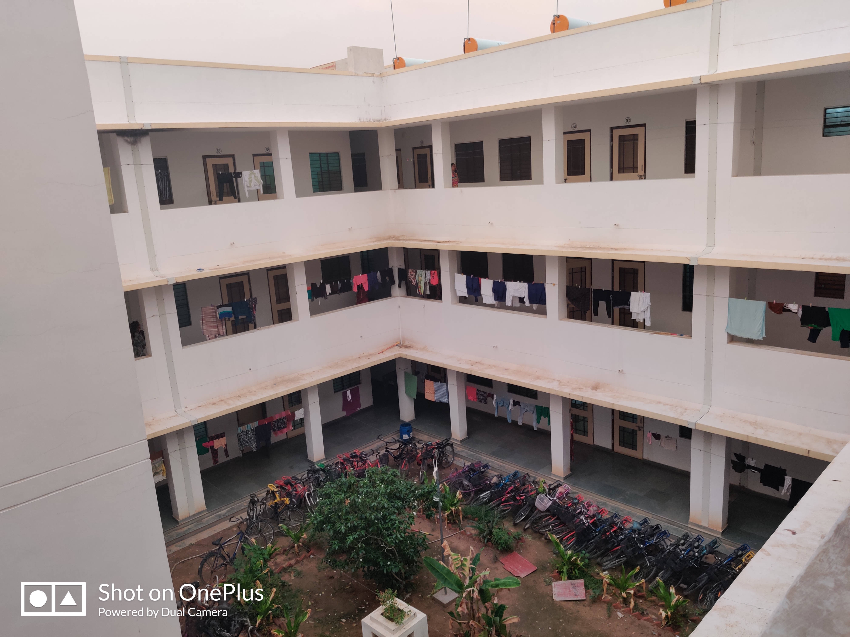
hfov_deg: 65.3
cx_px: 425
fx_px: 663
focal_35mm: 27
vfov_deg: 51.4
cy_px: 318
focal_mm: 4.75
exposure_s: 1/50
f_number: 1.65
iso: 200
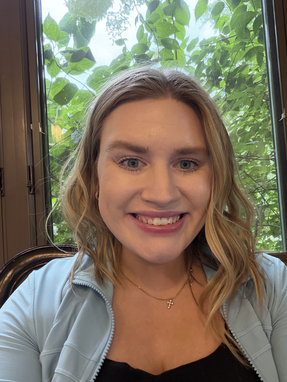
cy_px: 191
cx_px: 144
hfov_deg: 46.8
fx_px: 332
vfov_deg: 60.0
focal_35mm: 30
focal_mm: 2.71
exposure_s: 1/40
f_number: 1.9
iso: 250
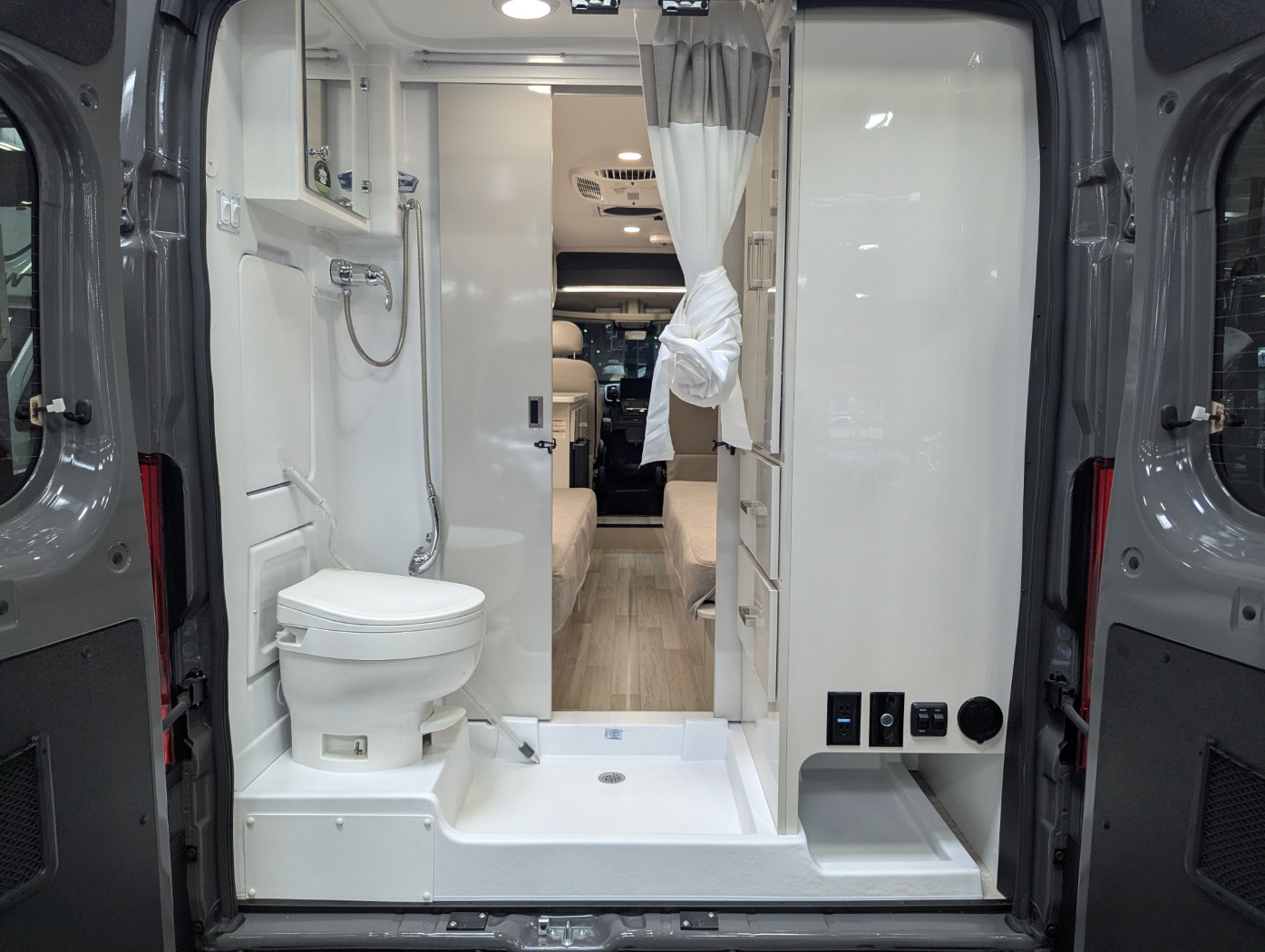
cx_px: 632
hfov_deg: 71.5
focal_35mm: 24
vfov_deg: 56.9
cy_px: 476
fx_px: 878
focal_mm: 6.81
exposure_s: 1/216
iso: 193
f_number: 1.85
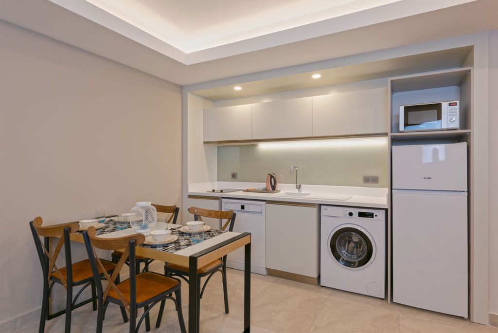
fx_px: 277
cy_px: 166
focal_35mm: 20
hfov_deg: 83.9
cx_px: 249
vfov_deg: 62.0
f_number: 8
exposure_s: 1/4
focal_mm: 20
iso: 140
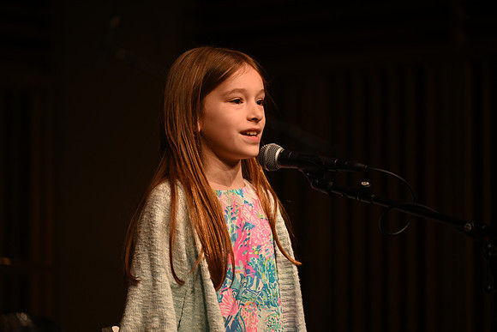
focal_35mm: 170
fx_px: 2347
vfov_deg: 8.1
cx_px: 248
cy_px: 166
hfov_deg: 12.1
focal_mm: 170
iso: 640
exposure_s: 1/320
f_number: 2.8
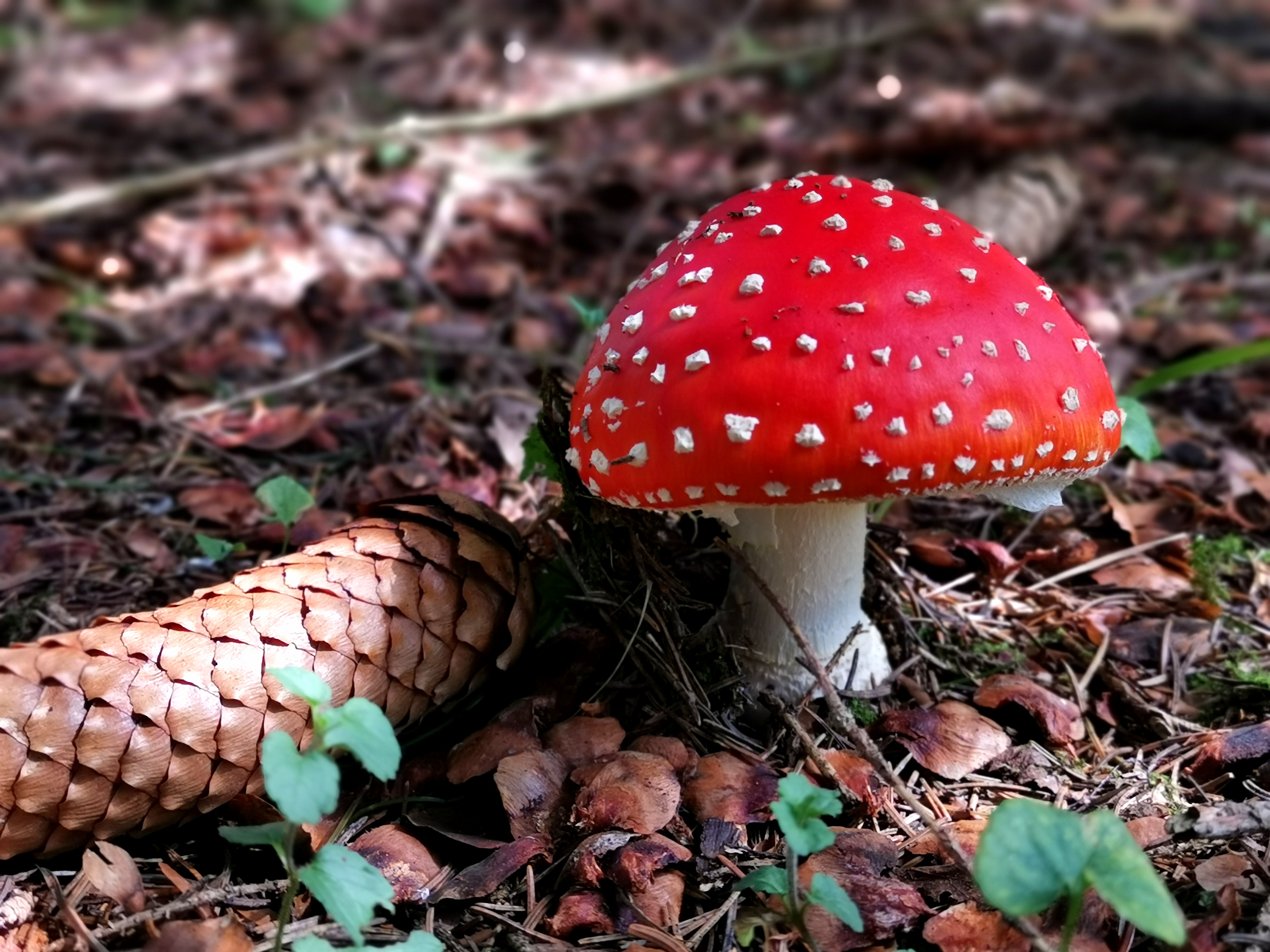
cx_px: 635
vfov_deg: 27.0
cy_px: 476
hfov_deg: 35.5
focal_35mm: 54
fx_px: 1981
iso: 50
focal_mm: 5.58
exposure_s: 1/144
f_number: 4
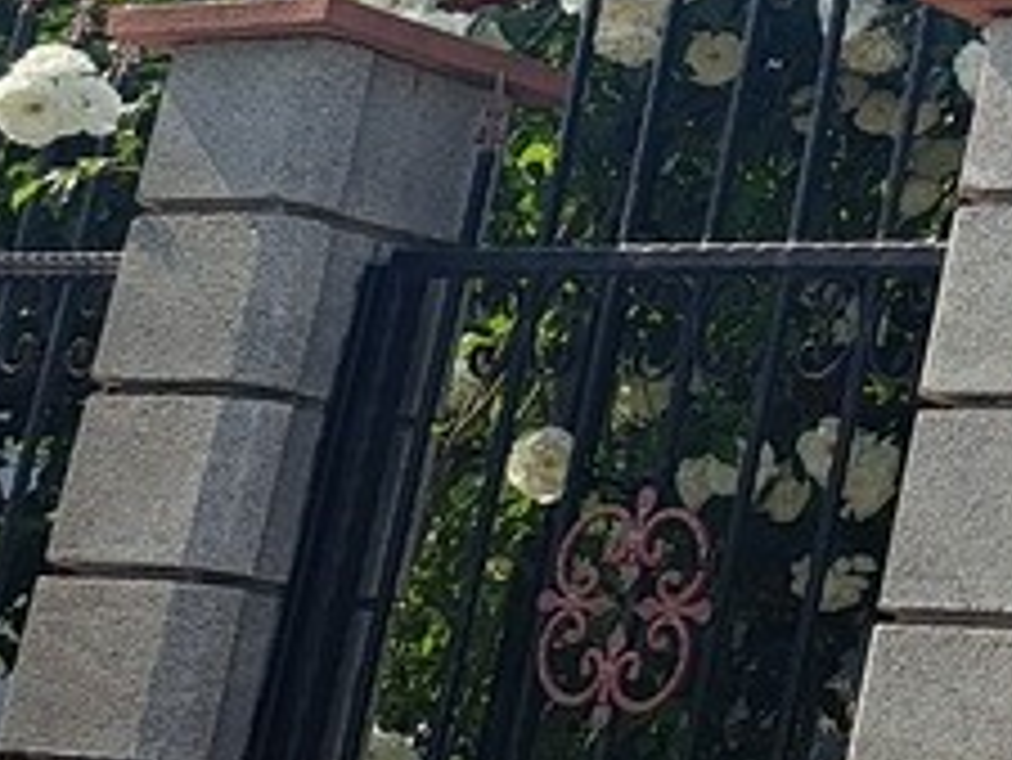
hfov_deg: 15.3
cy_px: 4
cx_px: 1871
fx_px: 3188
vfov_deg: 13.4
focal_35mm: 109
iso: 50
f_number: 1.8
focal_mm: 5.23
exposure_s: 1/1495
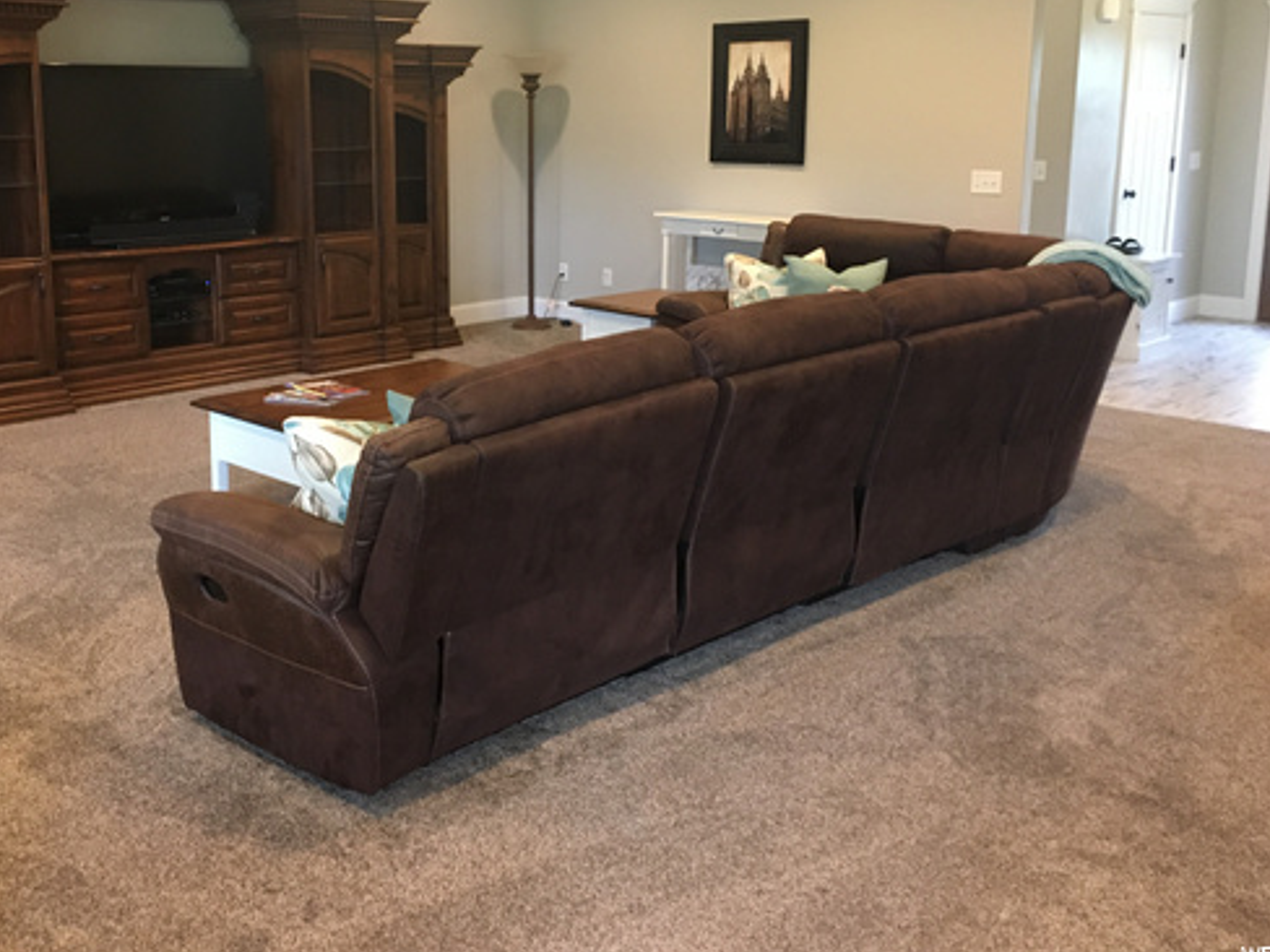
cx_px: 492
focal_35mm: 38
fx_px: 1394
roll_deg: +0.5
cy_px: 341
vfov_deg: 37.4
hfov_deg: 48.6
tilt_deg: -9.9
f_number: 2.2
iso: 200
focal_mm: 4.15
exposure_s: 1/20
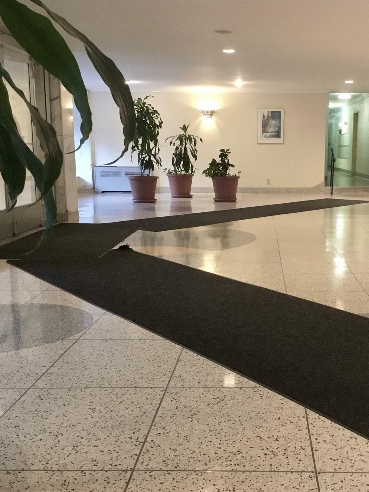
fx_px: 597
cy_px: 249
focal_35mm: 42
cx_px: 255
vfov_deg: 44.8
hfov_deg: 33.9
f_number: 2.4
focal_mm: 3.3
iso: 200
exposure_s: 1/20
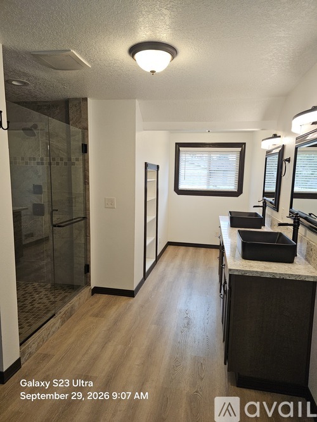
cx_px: 158
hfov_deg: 58.9
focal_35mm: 23
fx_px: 281
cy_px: 211
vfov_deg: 73.9
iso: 100
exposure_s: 1/60
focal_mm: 6.3
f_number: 1.7
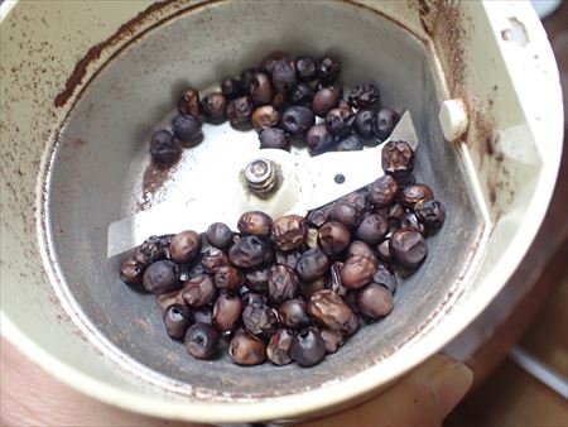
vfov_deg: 46.8
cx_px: 284
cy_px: 214
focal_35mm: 30
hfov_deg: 59.9
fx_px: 493
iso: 800
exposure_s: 1/60
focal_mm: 5.4
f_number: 2.3
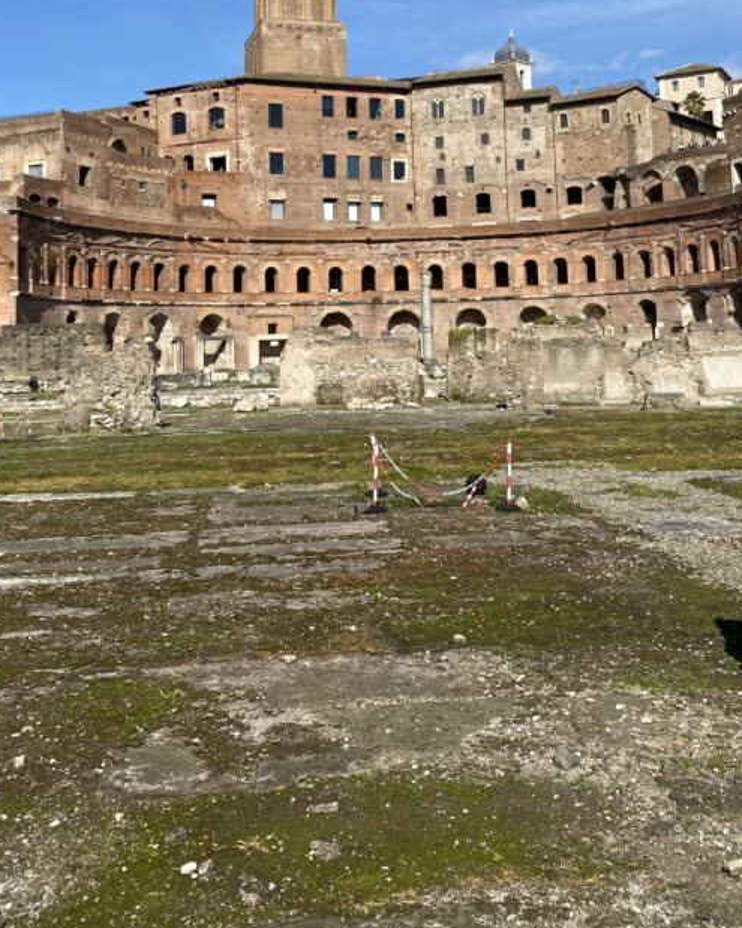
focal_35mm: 42
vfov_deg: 42.6
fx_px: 1153
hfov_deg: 35.7
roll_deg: +1.4
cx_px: 364
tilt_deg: +7.3
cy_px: 243
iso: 32
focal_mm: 4.25
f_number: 1.8
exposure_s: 1/3300
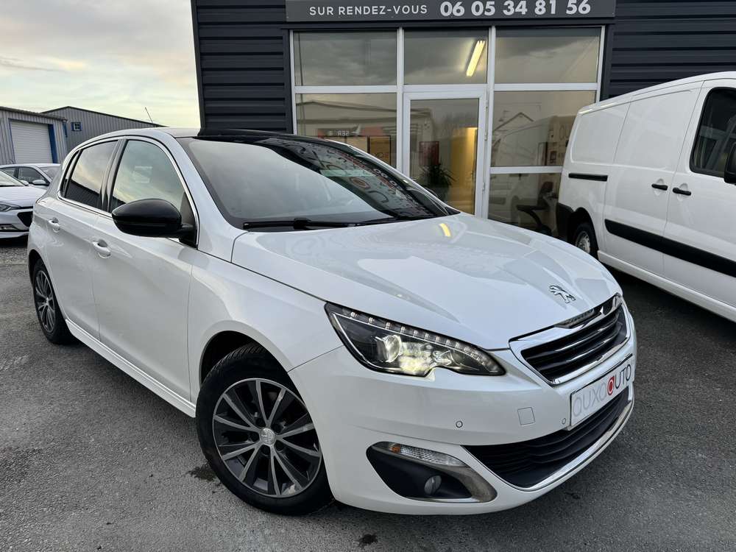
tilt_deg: -12.6
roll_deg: +1.2
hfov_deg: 71.6
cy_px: 276
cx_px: 368
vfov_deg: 56.8
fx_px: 510
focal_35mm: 24
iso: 80
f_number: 1.78
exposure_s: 1/282
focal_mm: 6.86
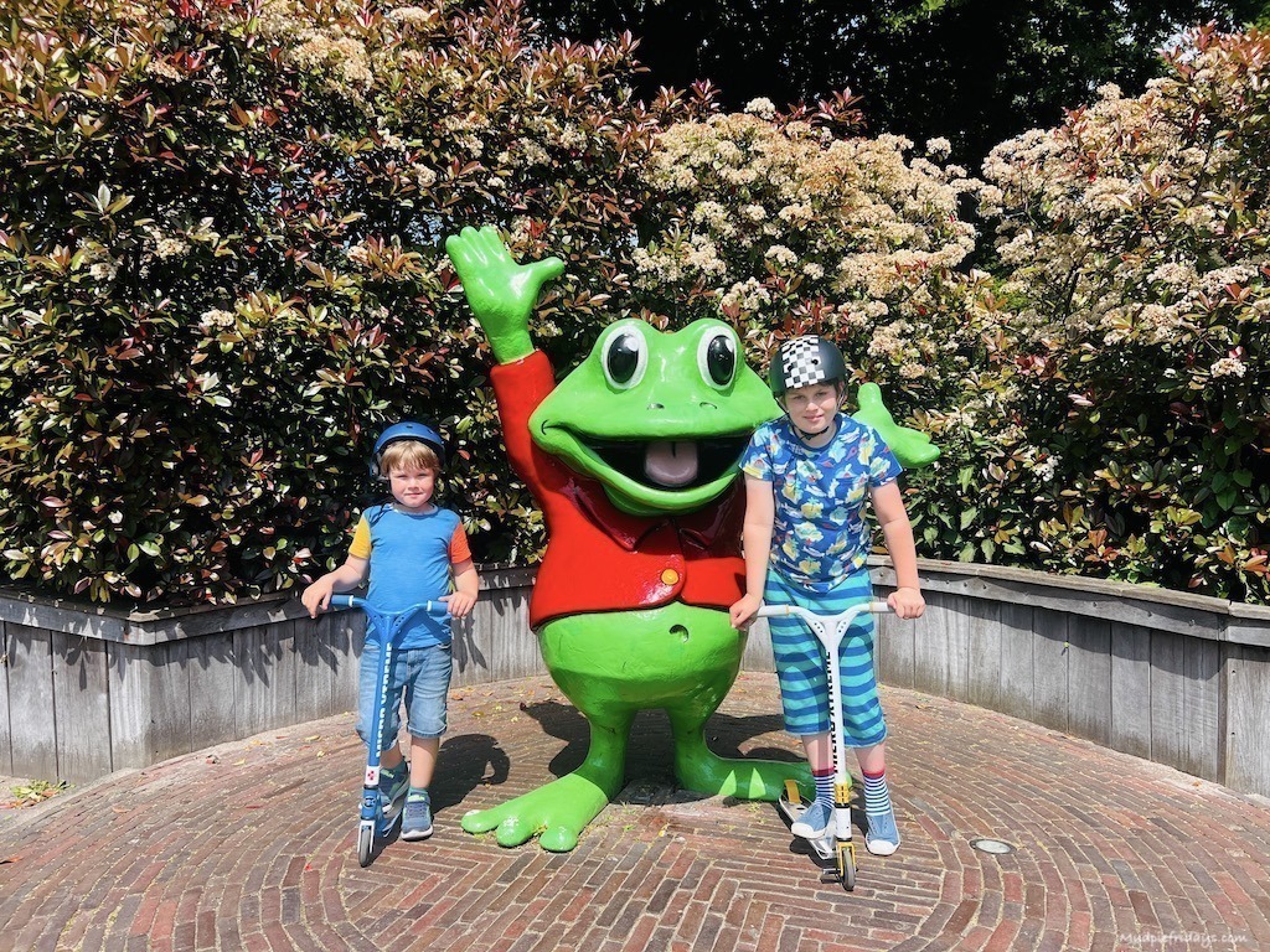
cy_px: 476
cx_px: 635
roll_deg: +1.8
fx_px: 954
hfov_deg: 67.3
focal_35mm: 26
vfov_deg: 53.1
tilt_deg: -3.5
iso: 50
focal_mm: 5.7
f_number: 1.5
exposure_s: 1/2045
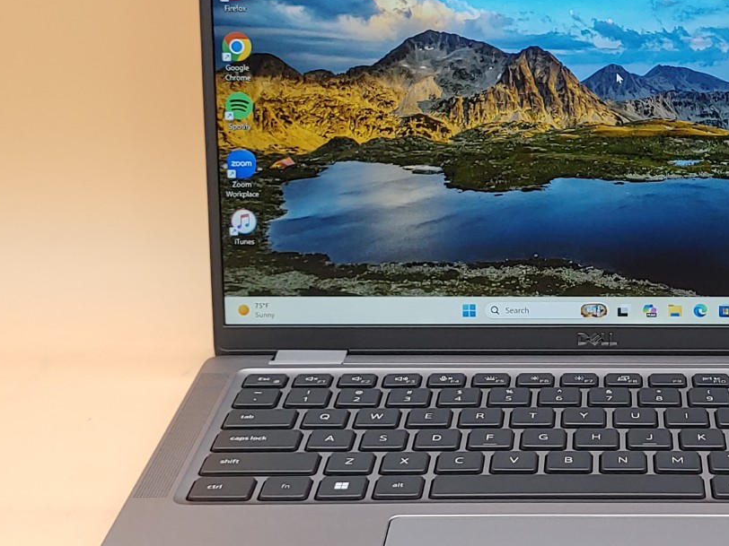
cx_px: 610
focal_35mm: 78
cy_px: 263
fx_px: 1643
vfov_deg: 18.9
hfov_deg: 24.5
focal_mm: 4.36
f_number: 1.8
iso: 50
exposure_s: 1/61
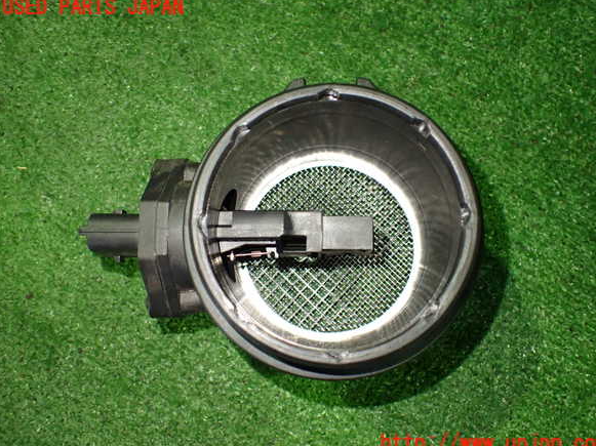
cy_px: 226
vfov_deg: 45.4
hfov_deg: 58.4
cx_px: 305
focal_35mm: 31
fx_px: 533
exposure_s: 1/60
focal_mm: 5.4
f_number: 2.3
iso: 800
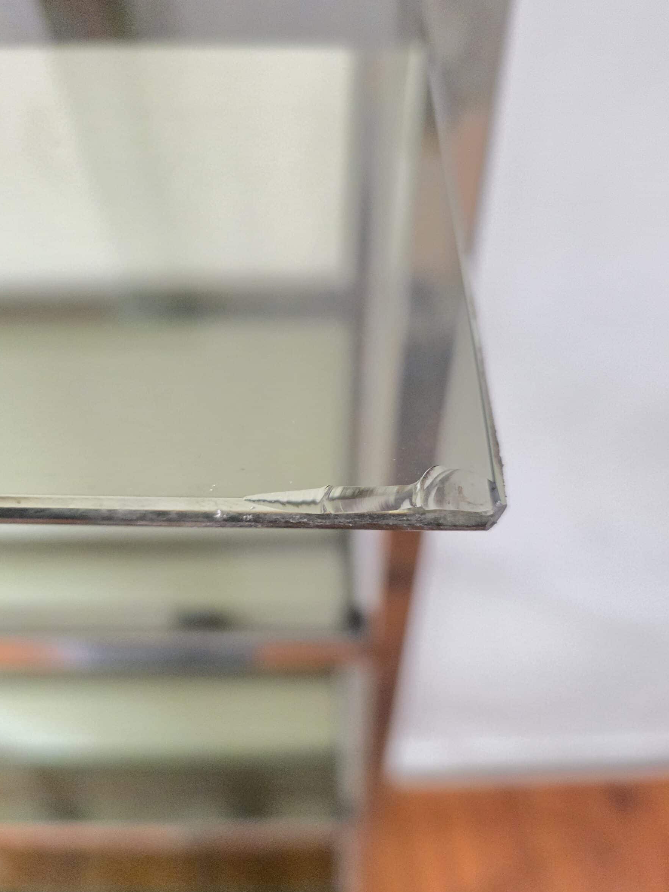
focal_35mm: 25
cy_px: 473
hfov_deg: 54.9
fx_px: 644
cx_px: 349
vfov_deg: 69.3
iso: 1600
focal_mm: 6.3
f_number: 1.7
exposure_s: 1/50
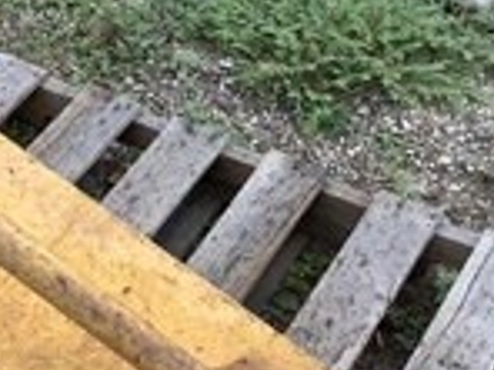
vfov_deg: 17.1
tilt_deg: -50.3
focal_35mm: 84
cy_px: 380
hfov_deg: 22.9
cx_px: 87
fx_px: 1199
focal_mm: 3.3
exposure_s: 1/120
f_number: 2.4
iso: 25
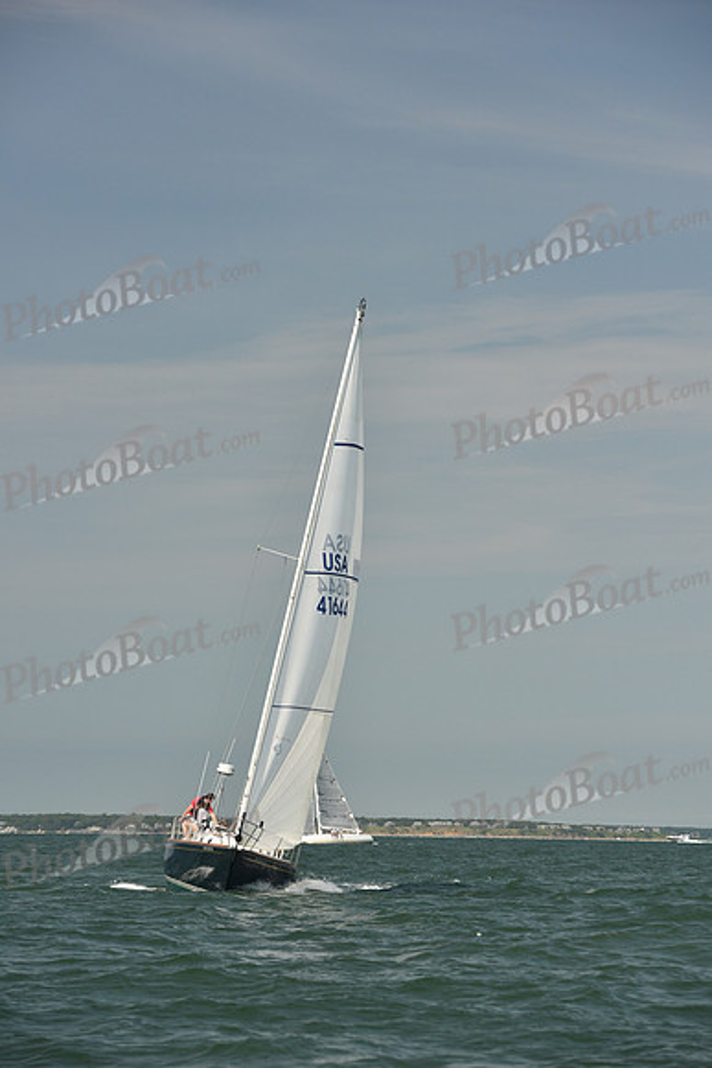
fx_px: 3439
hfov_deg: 11.8
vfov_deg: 17.6
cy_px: 534
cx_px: 356
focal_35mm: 116
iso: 320
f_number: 6.3
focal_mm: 116
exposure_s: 1/1000
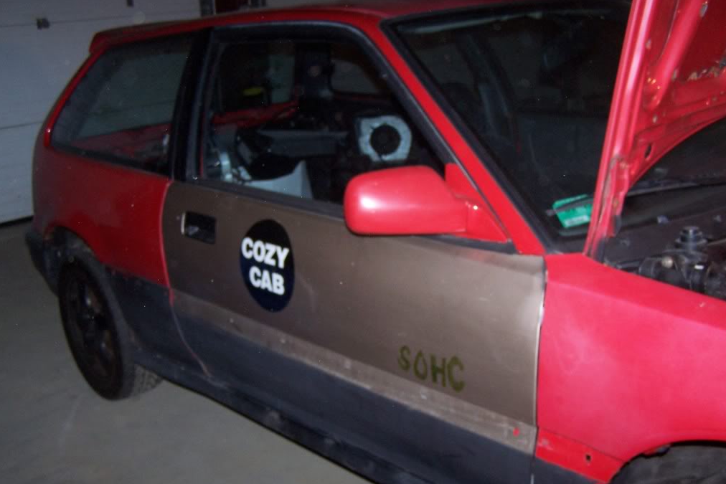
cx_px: 364
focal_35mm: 40
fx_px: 807
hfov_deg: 48.5
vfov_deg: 33.4
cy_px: 272
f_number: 2.8
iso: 140
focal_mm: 6.3
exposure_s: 1/60
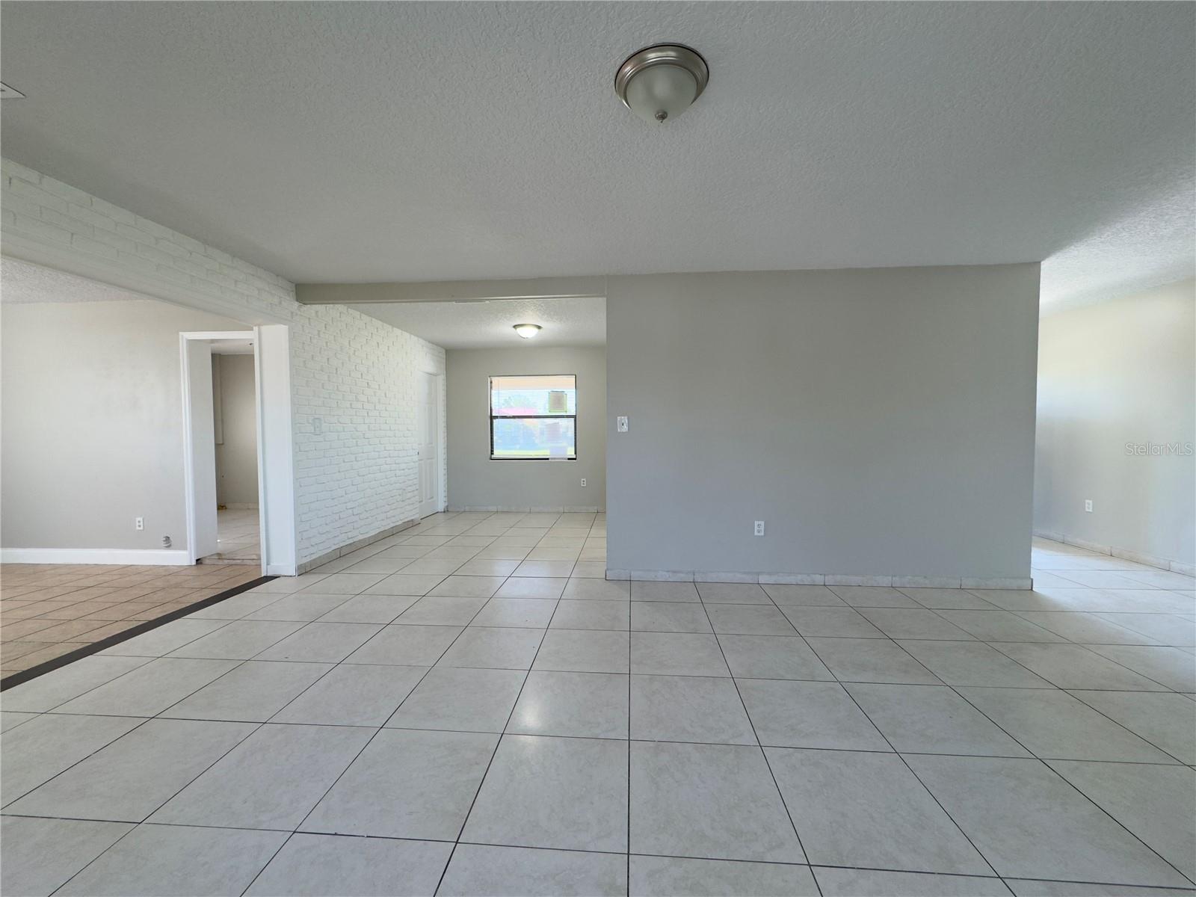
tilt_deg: -2.3
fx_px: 484
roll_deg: -0.1
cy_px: 448
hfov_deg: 102.1
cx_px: 598
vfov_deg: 85.7
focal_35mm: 14
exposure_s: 1/120
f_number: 2.2
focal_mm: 2.22
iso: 100
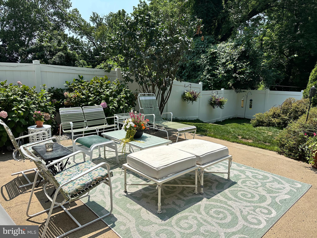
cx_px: 158
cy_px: 119
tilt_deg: -9.8
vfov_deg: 56.8
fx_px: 220
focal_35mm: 24
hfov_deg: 71.6
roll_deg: -0.1
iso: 80
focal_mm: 6.86
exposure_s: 1/5263
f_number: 1.78
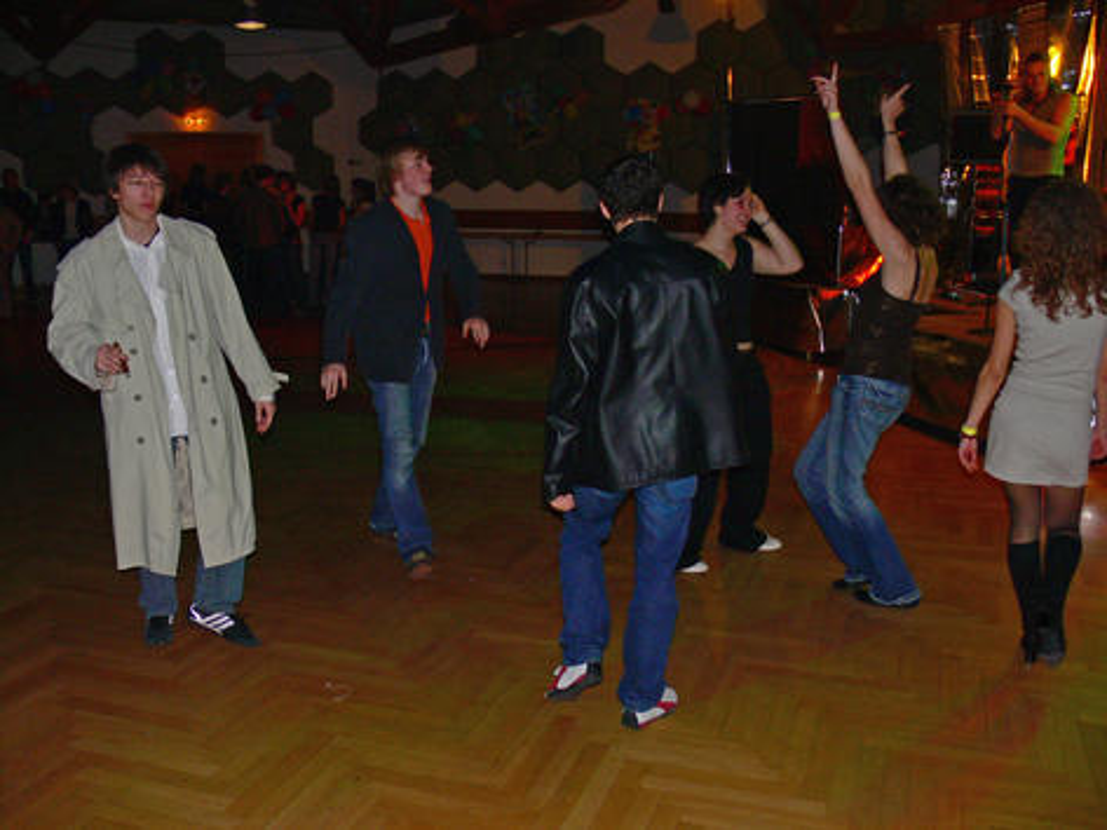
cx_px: 554
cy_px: 415
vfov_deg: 40.7
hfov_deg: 52.6
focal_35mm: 35
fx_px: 1119
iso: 100
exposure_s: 1/30
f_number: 2.8
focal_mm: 7.4
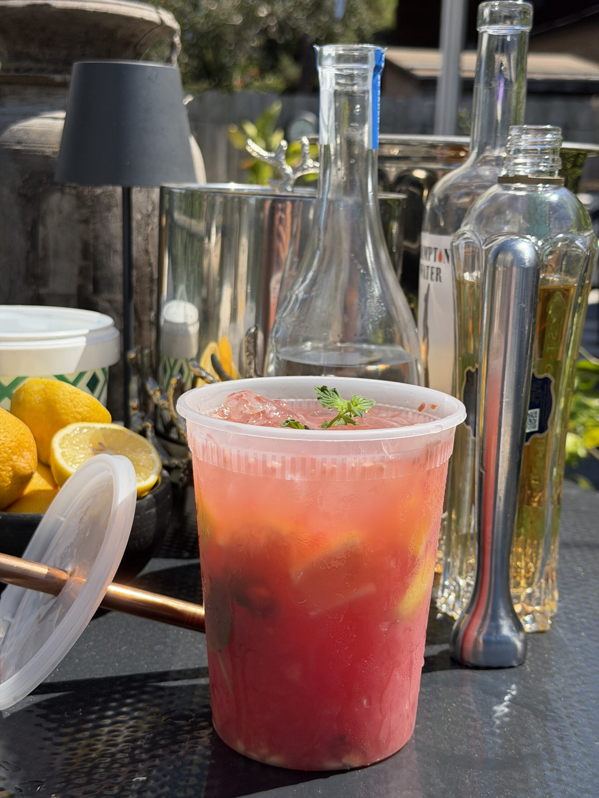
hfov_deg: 30.3
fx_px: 1107
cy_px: 399
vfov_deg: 39.7
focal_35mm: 48
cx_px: 300
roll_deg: -1.5
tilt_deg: -12.6
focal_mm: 6.76
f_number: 1.78
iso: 64
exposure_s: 1/3534
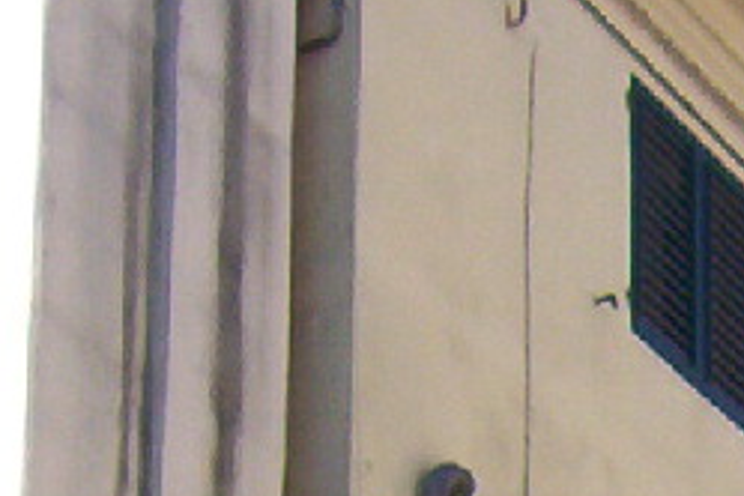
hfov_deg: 11.2
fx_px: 3678
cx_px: 1028
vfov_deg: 6.7
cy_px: 1706
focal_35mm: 178
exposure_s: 1/295
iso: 100
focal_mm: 5.54
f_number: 5.24
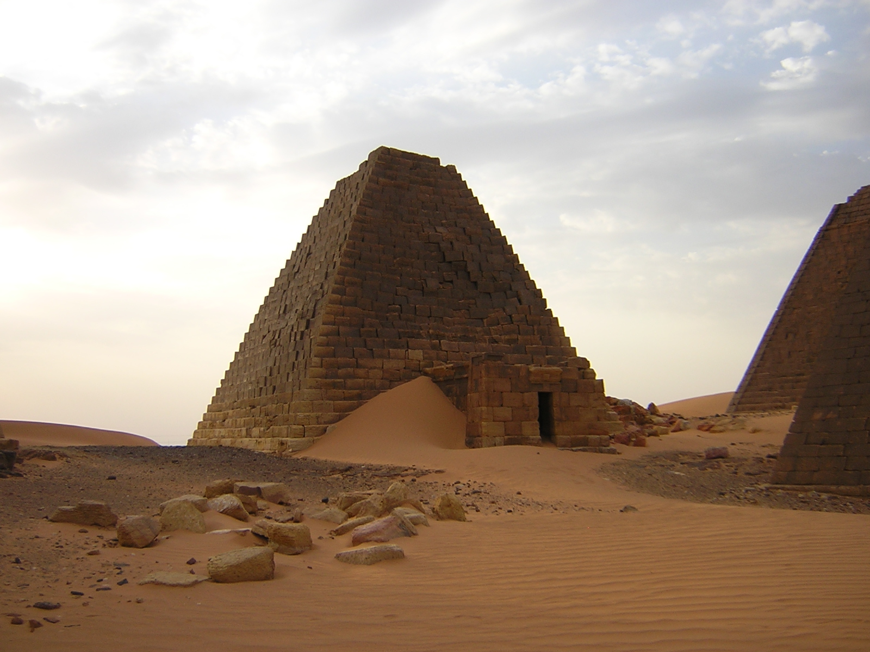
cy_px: 326
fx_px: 905
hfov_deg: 51.4
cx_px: 435
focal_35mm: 36
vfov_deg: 39.7
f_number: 2.6
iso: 100
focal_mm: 4.7
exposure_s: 1/470
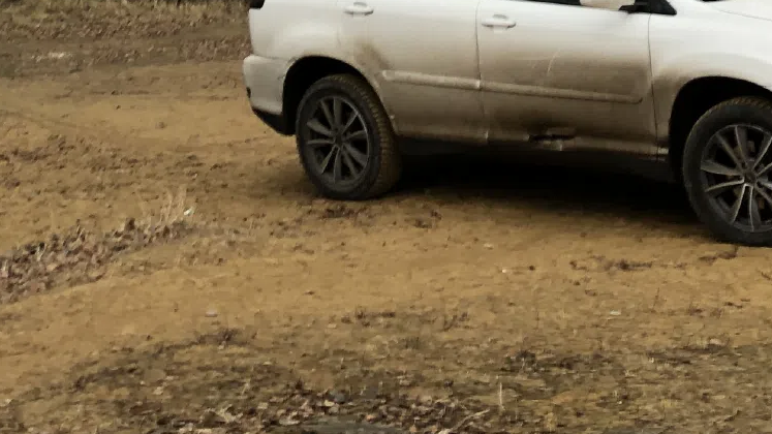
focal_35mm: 98
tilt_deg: +7.0
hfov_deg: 21.7
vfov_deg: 11.4
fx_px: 2006
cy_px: -382
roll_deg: +3.2
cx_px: 238
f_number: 1.8
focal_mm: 4
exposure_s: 1/120
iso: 40
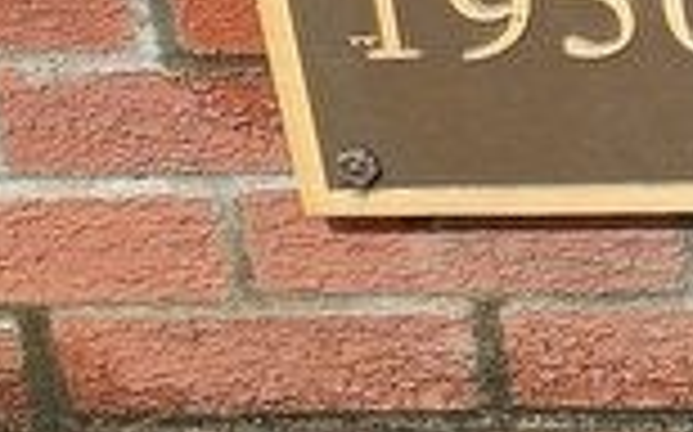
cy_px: 14
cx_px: 1310
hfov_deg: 11.9
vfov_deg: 8.1
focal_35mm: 160
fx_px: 3020
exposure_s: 1/558
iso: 100
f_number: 1.8
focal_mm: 4.27
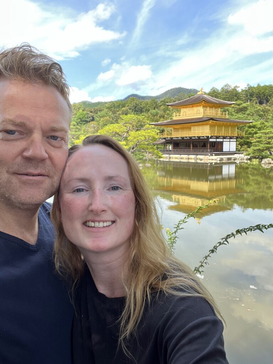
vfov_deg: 60.0
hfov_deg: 46.8
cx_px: 136
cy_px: 182
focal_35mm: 30
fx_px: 315
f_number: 2.2
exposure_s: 1/121
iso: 32
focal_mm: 2.71
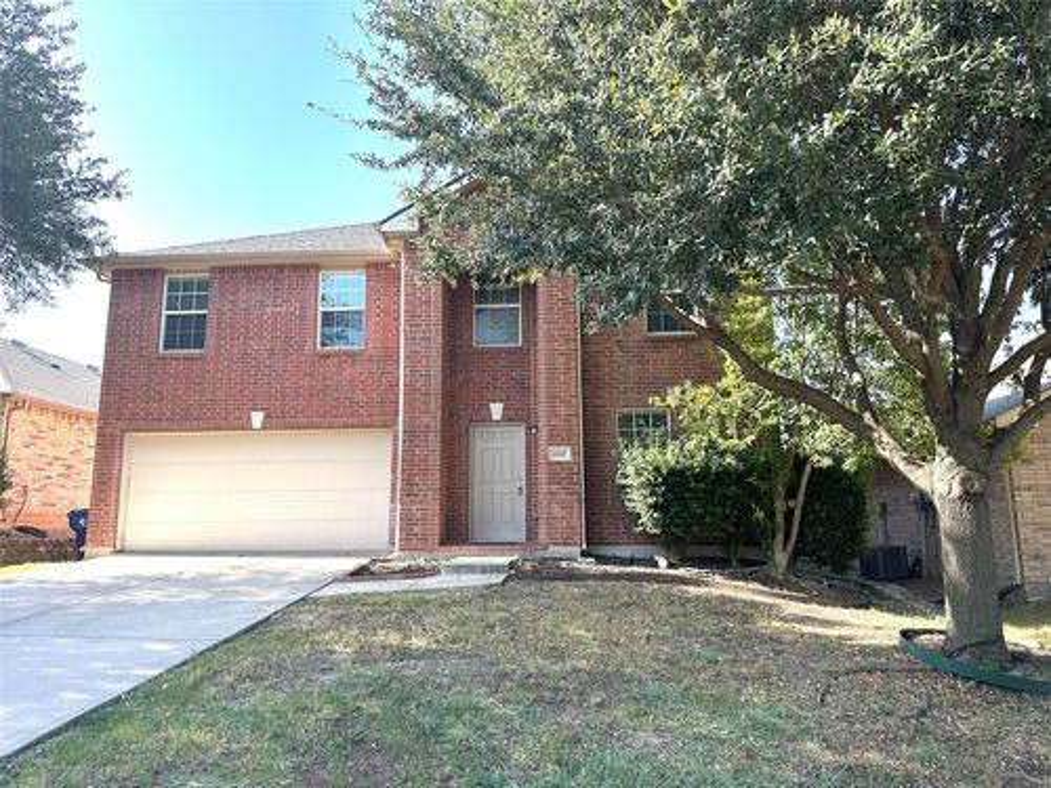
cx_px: 526
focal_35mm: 24
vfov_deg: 56.8
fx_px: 729
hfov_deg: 71.6
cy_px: 394
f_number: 1.78
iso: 80
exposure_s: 1/756
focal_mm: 6.86
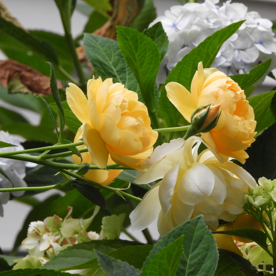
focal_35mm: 319
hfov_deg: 5.5
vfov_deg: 5.5
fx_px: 2878
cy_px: 138
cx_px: 147
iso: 400
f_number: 5.5
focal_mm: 48.4
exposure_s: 1/100
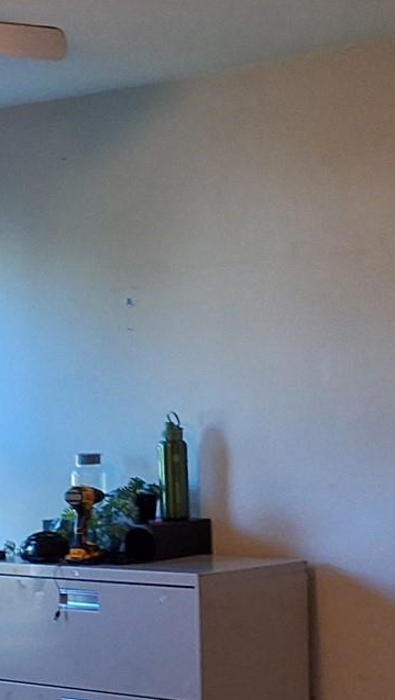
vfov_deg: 21.5
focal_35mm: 98
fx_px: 1822
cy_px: 545
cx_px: 224
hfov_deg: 12.4
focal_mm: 2.91
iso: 160
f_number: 1.9
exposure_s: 1/30
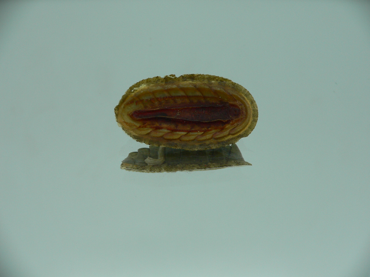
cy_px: 138
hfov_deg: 52.6
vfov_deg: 40.7
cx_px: 185
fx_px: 374
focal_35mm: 35
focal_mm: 4.6
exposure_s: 1/60
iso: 80
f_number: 2.8
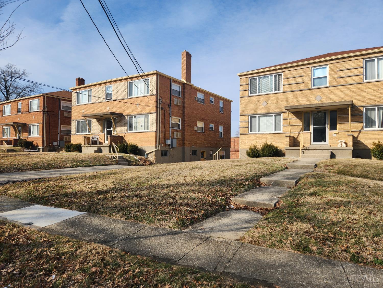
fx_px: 254
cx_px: 192
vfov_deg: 58.9
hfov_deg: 73.9
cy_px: 144
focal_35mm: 23
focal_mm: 5.4
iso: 20
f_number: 1.8
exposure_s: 1/1538
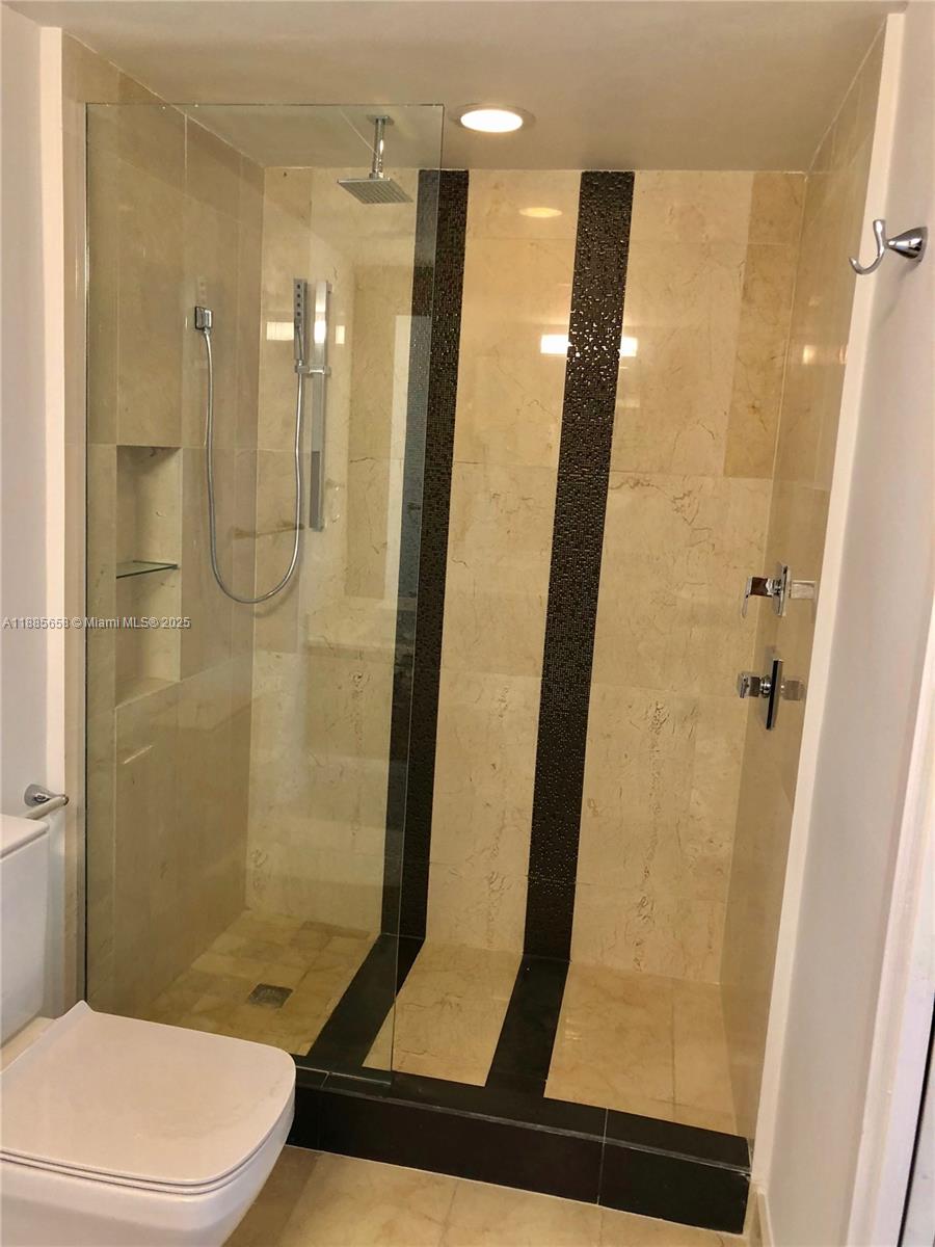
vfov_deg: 63.4
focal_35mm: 28
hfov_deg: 49.7
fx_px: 1008
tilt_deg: -8.5
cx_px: 468
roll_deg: -1.7
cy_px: 624
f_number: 1.8
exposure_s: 1/17
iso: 40
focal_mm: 4
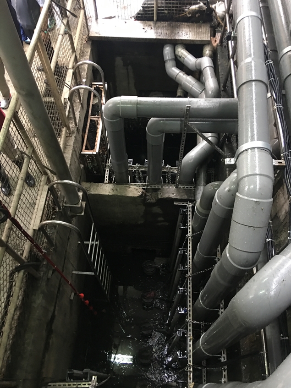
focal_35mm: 29
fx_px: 325
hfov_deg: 48.2
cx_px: 146
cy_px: 194
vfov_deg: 61.7
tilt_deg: -59.2
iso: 50
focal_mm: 4.15
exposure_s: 1/4
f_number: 2.2
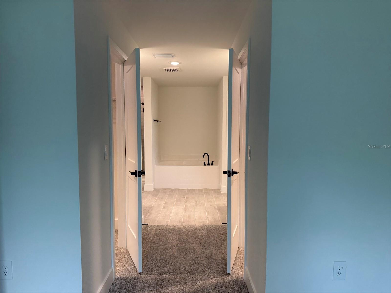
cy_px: 146
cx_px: 196
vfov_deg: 56.8
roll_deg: +0.0
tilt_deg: -2.9
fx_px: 271
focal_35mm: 24
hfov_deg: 71.6
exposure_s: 1/120
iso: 125
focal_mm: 6.76
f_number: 1.78
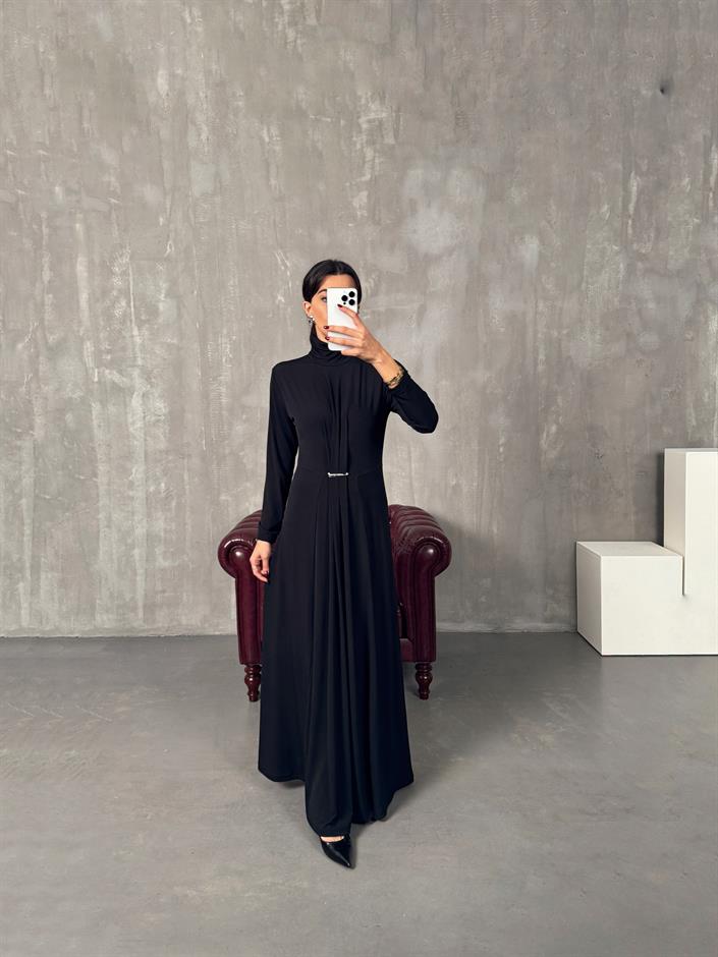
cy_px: 478
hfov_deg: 56.8
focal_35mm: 24
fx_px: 664
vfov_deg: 71.6
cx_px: 359
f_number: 1.78
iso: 200
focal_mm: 6.76
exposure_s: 1/121
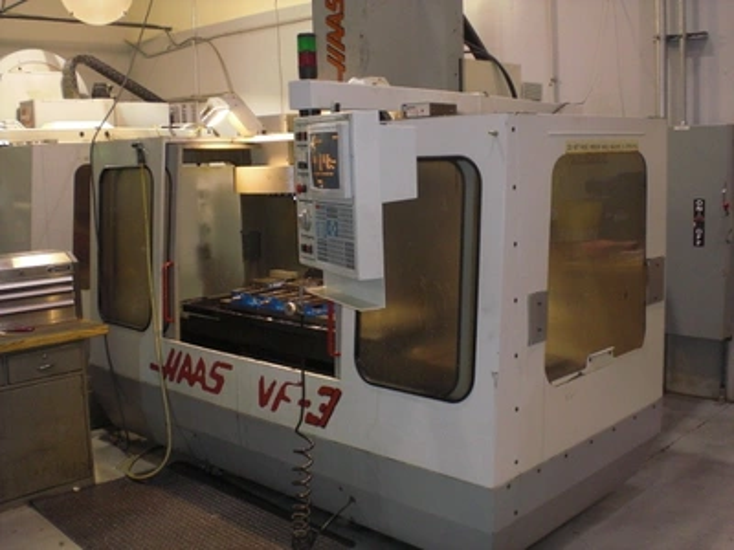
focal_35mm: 38
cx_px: 367
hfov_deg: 49.0
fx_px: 806
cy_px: 275
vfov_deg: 37.7
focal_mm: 6.3
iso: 200
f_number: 3.1
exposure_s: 1/30
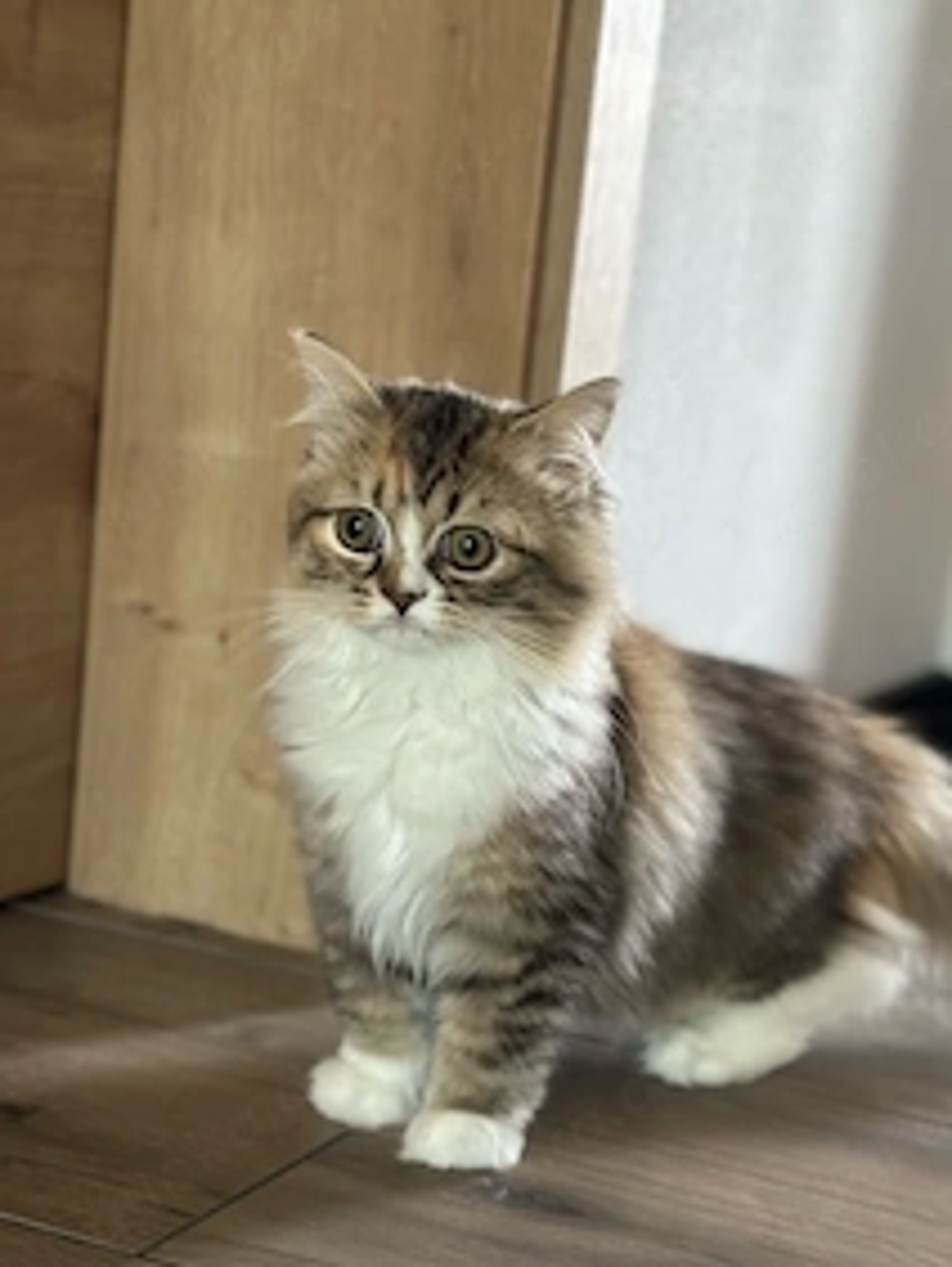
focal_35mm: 68
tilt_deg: -14.8
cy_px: 845
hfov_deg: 21.5
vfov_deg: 28.4
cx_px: 656
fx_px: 2490
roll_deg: -8.2
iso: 320
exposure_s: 1/60
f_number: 1.78
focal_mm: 6.86
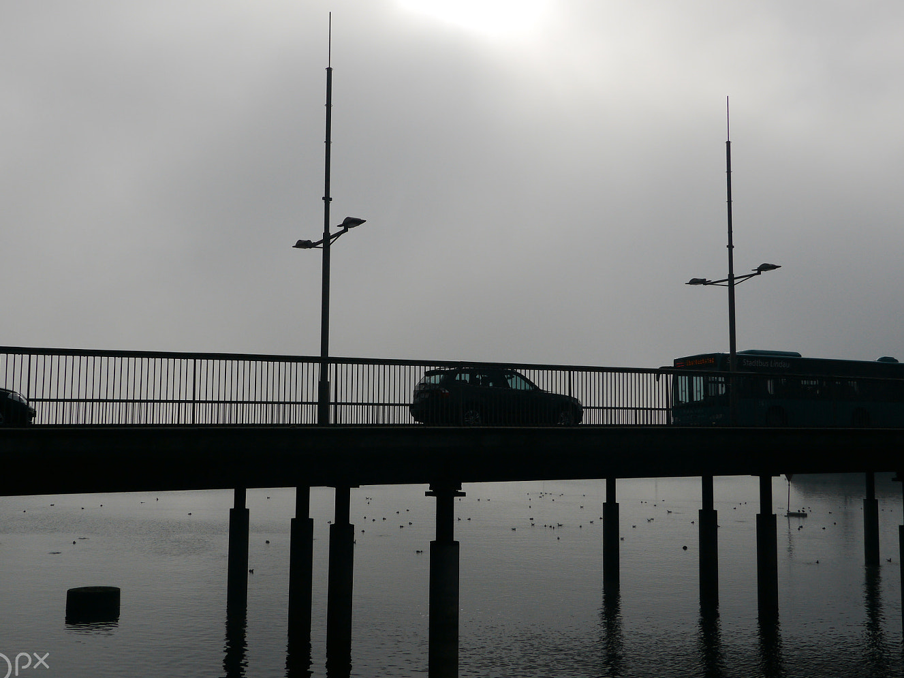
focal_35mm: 41
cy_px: 349
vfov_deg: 35.1
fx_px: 1071
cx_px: 425
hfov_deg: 45.8
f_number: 5.6
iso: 160
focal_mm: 17
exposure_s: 1/4000
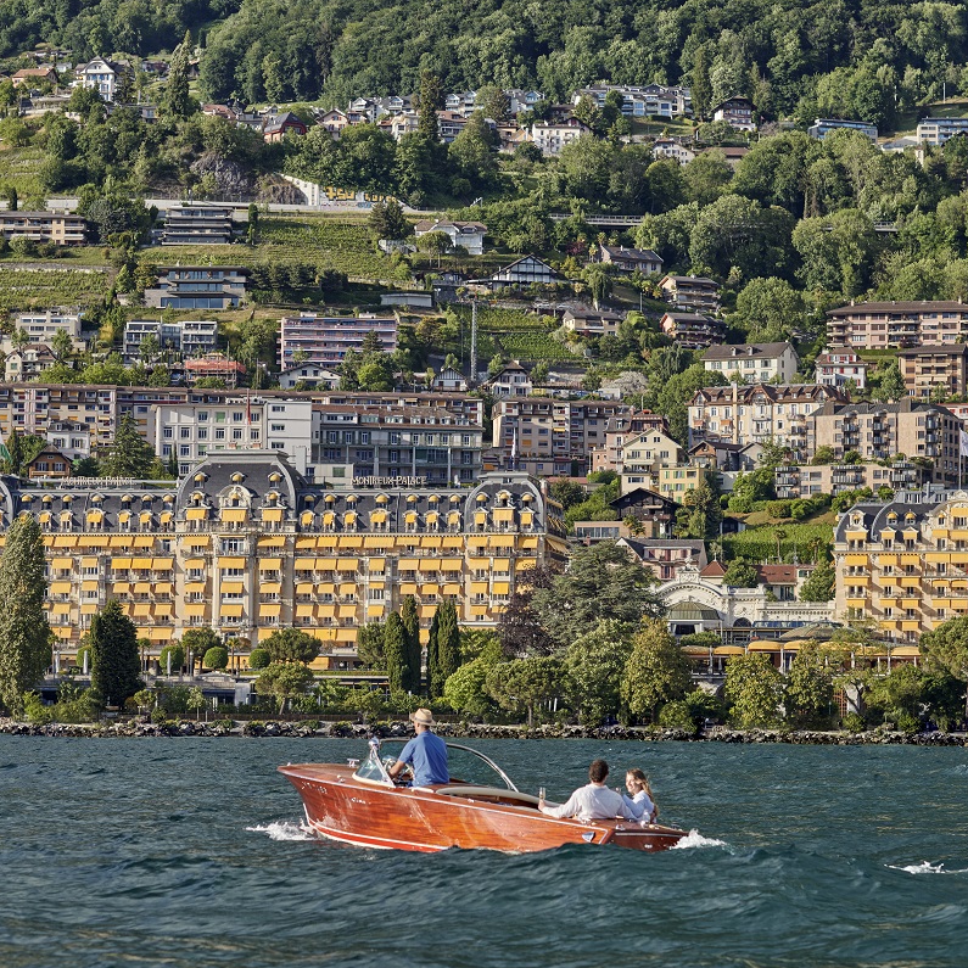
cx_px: 438
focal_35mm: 109
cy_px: 483
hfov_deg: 16.0
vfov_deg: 16.0
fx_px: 3448
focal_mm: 85
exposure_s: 1/500
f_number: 4.5
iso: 200
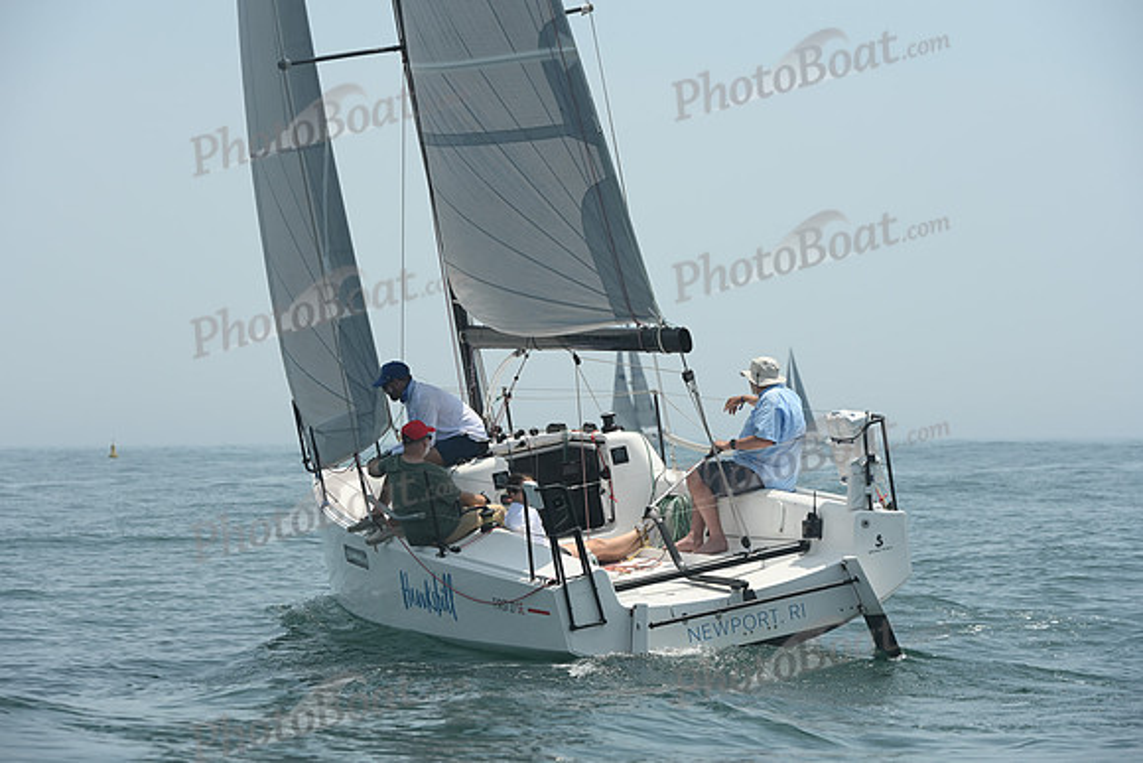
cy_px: 382
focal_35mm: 155
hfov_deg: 13.2
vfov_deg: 8.9
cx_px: 572
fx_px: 4922
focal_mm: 155
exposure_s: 1/1250
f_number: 8
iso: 320
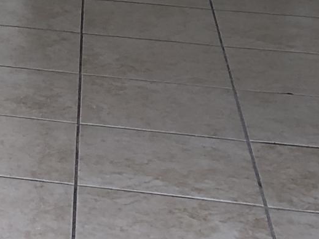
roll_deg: -0.9
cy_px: -306
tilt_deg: -6.2
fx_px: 1493
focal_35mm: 162
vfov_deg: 8.5
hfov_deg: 11.3
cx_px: -269
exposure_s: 1/40
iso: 20
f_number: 1.8
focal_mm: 3.99
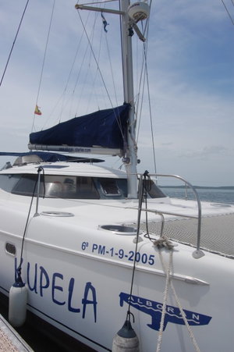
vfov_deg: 67.4
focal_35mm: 27
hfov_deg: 47.9
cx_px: 117
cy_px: 176
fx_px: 264
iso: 200
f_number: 11
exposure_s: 1/500
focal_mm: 18
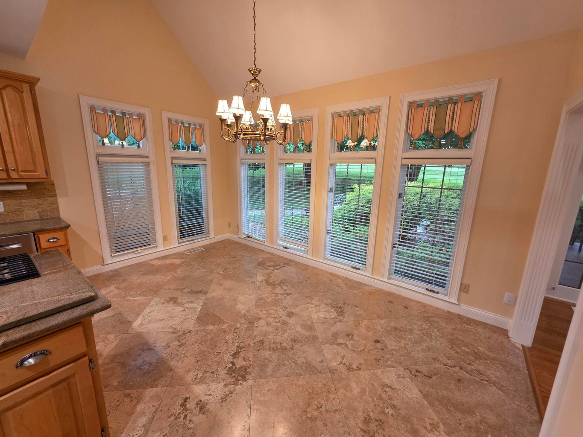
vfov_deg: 89.9
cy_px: 218
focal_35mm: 13
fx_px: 219
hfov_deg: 106.2
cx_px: 292
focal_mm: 2.2
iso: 160
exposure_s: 1/60
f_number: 1.9
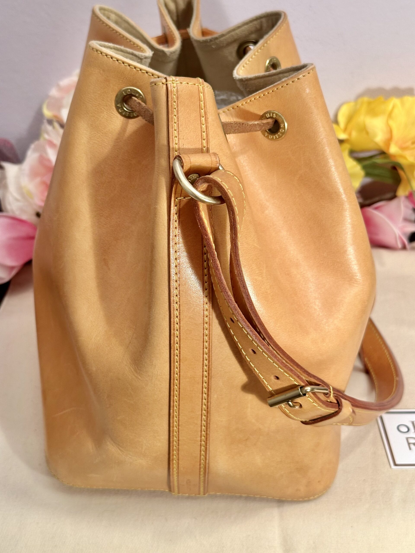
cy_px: 276
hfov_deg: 30.3
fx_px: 767
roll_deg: +2.2
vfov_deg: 39.7
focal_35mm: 48
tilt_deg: -31.8
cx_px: 208
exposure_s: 1/50
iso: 80
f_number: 1.78
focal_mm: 6.86
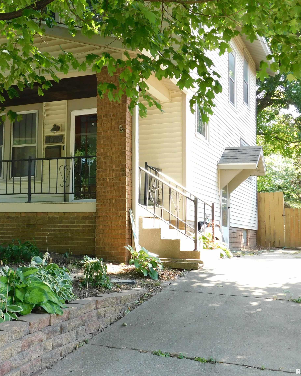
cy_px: 188
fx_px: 523
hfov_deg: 31.4
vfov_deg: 39.5
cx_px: 69
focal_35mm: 47
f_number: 3.5
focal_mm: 6.3
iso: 125
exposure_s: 1/80
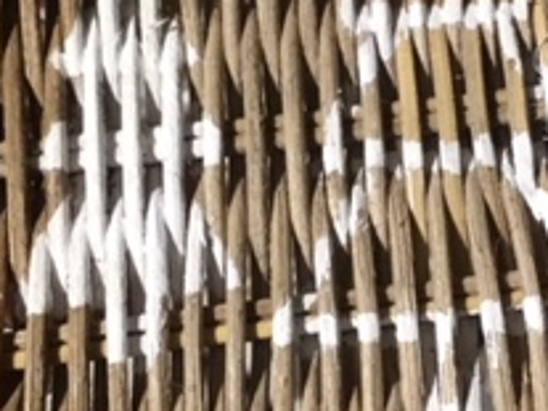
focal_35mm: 96
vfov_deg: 15.4
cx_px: 320
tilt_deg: -48.0
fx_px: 1519
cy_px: 215
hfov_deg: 20.4
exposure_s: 1/33
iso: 50
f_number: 2.4
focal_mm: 3.3
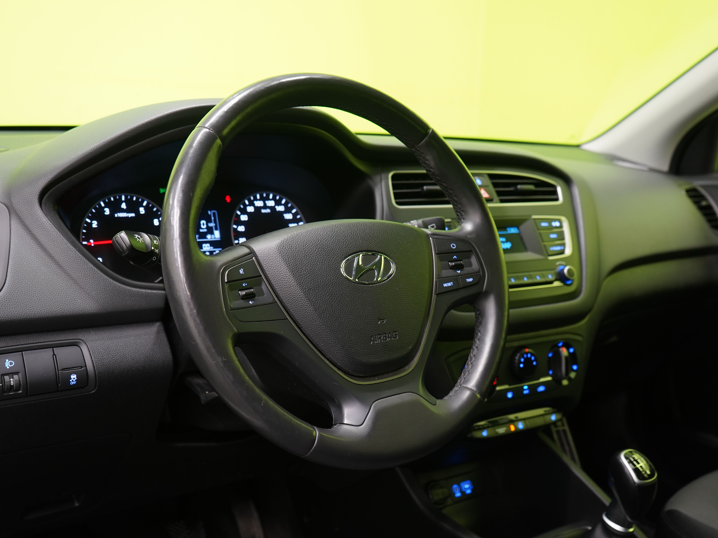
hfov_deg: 49.0
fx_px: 788
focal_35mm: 38
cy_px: 269
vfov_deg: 37.7
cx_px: 353
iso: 1250
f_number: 5.6
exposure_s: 1/20
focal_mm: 35
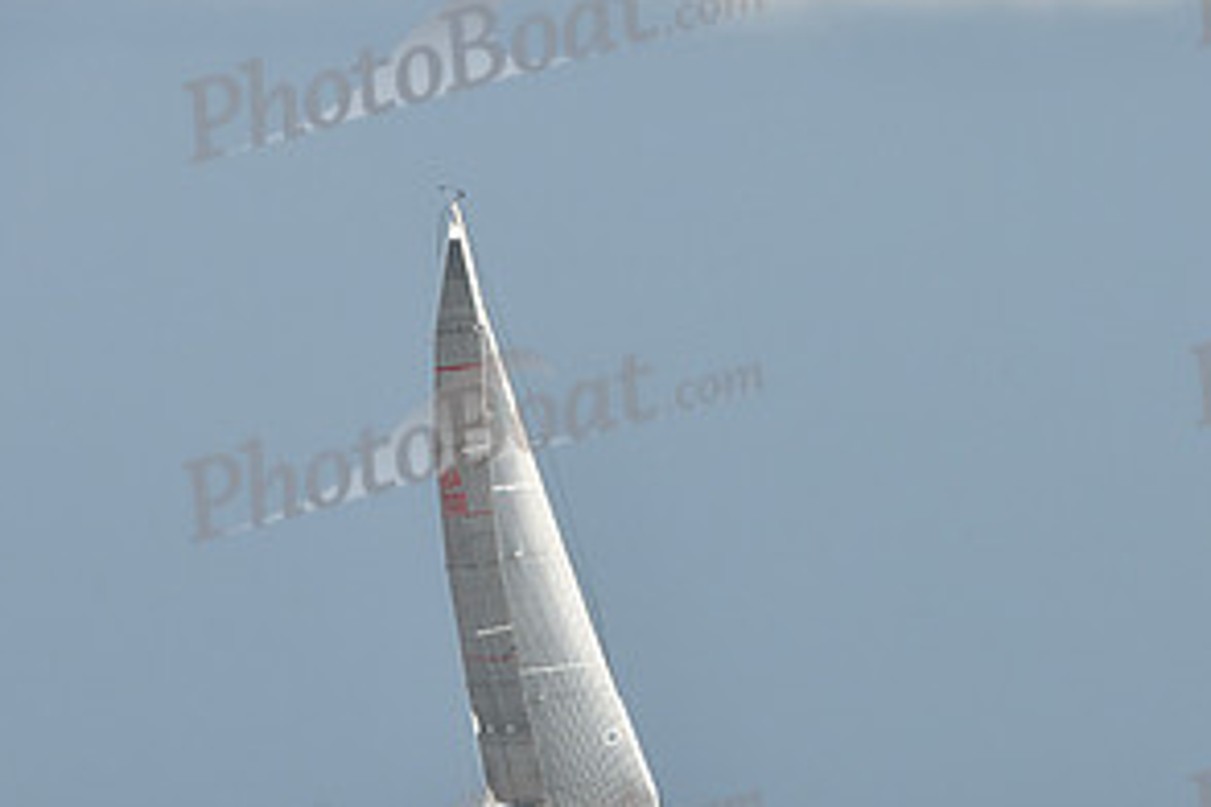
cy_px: 591
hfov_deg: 5.2
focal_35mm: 394
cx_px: 980
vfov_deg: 3.5
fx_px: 13253
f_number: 9
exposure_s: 1/1250
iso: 250
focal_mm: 200
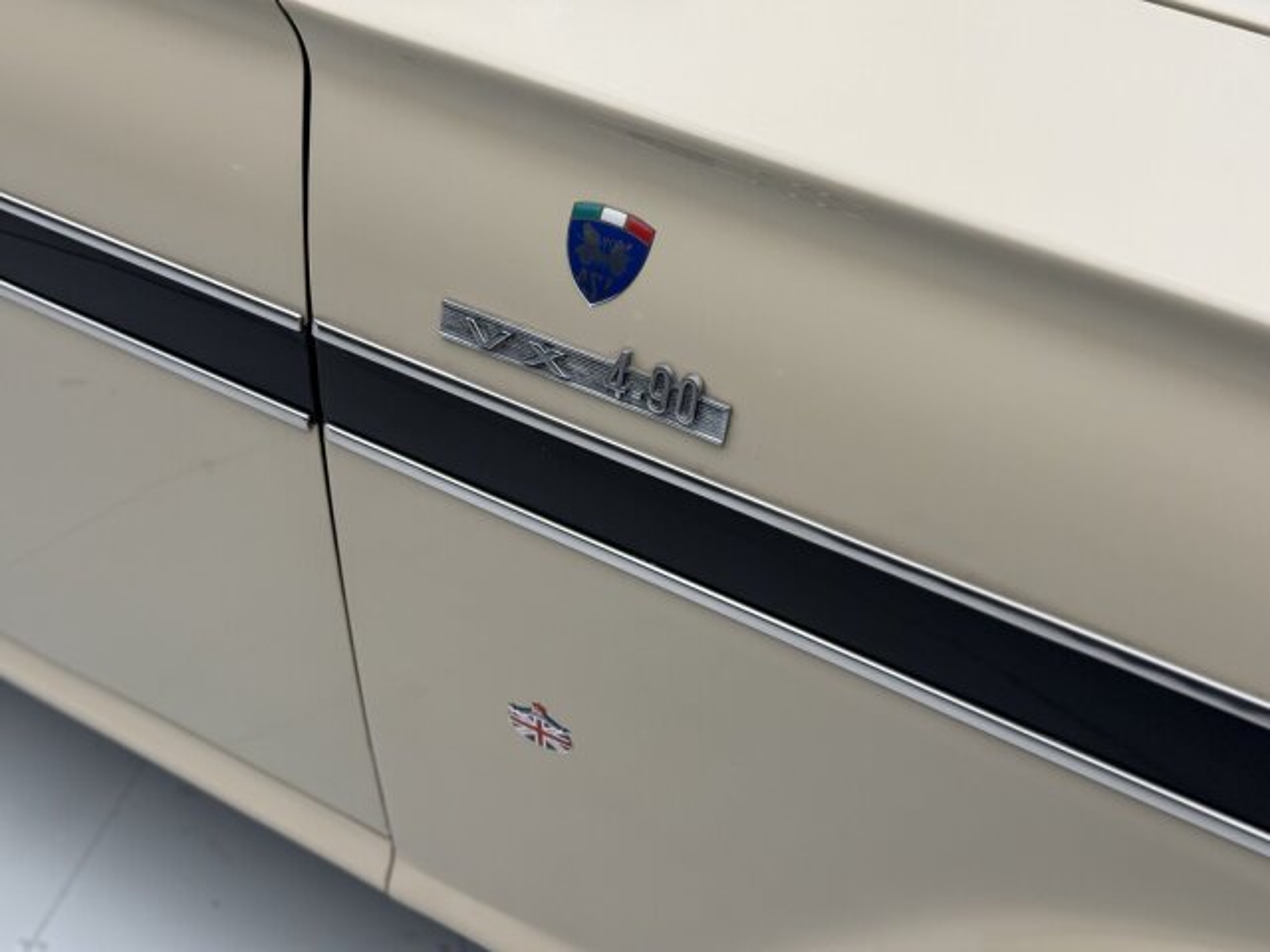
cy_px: 476
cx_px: 635
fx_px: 1761
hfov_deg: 39.7
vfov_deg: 30.3
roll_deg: -0.9
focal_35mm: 48
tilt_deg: -34.7
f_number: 1.78
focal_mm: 6.76
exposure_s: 1/99
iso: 100
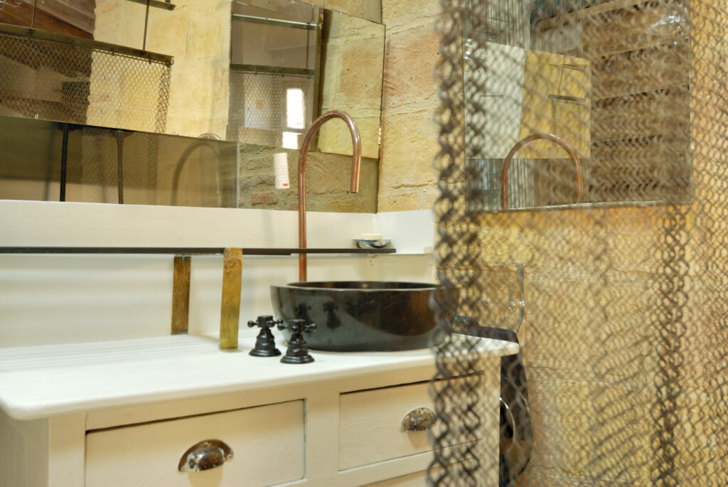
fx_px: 729
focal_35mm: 36
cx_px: 364
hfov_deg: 53.1
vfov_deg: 37.0
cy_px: 244
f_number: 8
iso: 100
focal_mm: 24
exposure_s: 1/1.3
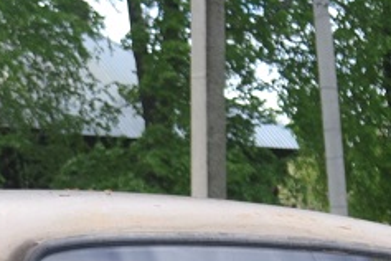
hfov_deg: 12.3
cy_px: 610
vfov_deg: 7.7
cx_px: 311
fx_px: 1814
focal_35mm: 167
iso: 100
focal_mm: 22
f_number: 4
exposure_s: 1/320
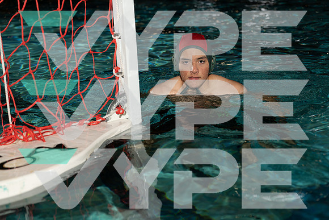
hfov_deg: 28.8
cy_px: 110
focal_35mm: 70
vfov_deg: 19.5
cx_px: 164
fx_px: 640
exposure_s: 1/250
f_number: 4
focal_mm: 70
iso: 100
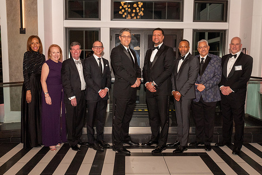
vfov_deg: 42.3
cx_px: 131
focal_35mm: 31
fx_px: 226
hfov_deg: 60.3
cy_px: 88
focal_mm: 21
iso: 2000
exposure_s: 1/80
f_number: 10
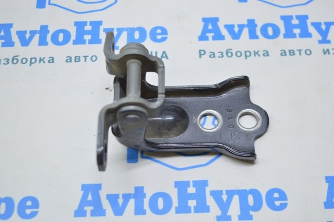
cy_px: 111
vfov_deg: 23.7
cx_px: 167
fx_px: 528
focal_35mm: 57
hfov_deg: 35.1
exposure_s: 1/40
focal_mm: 38
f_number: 4.8
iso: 400
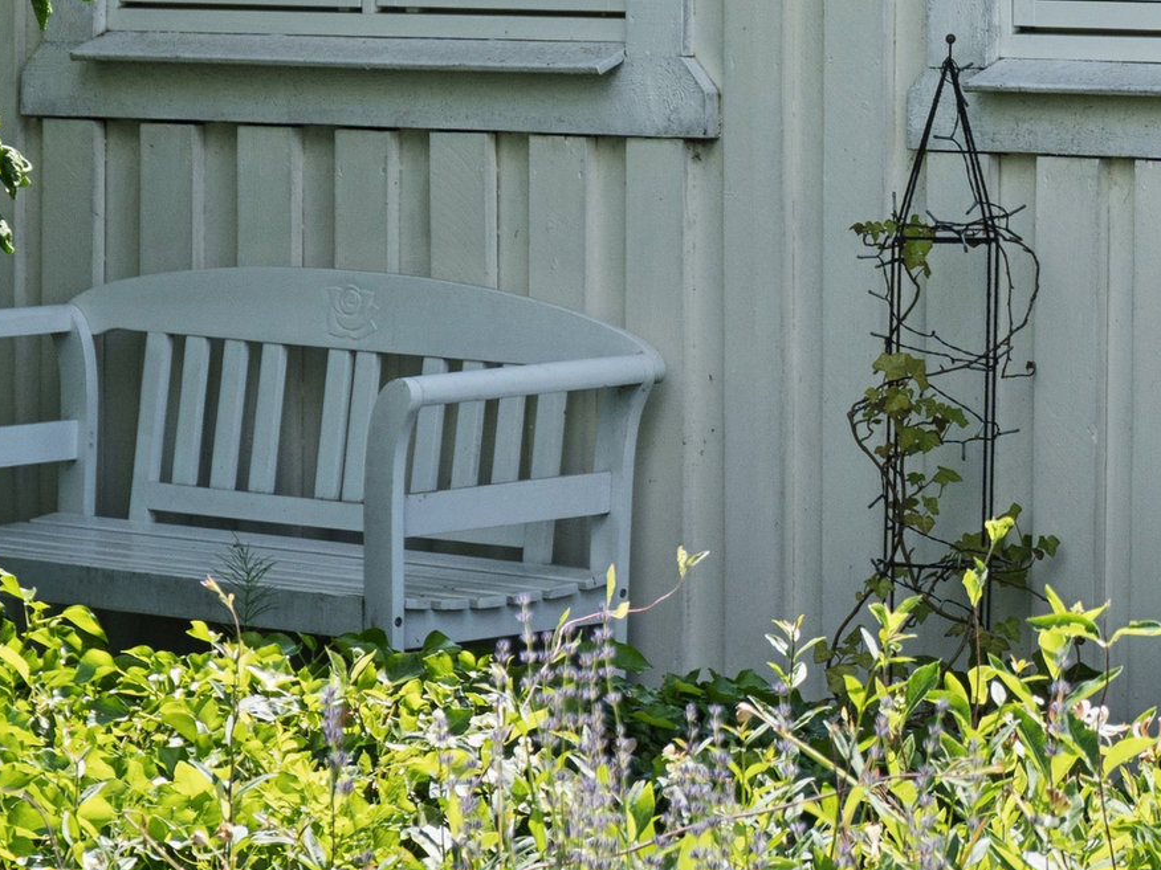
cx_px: 1571
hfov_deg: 6.2
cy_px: -307
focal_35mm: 316
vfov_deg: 4.7
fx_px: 10598
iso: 200
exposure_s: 1/250
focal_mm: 64
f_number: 6.3
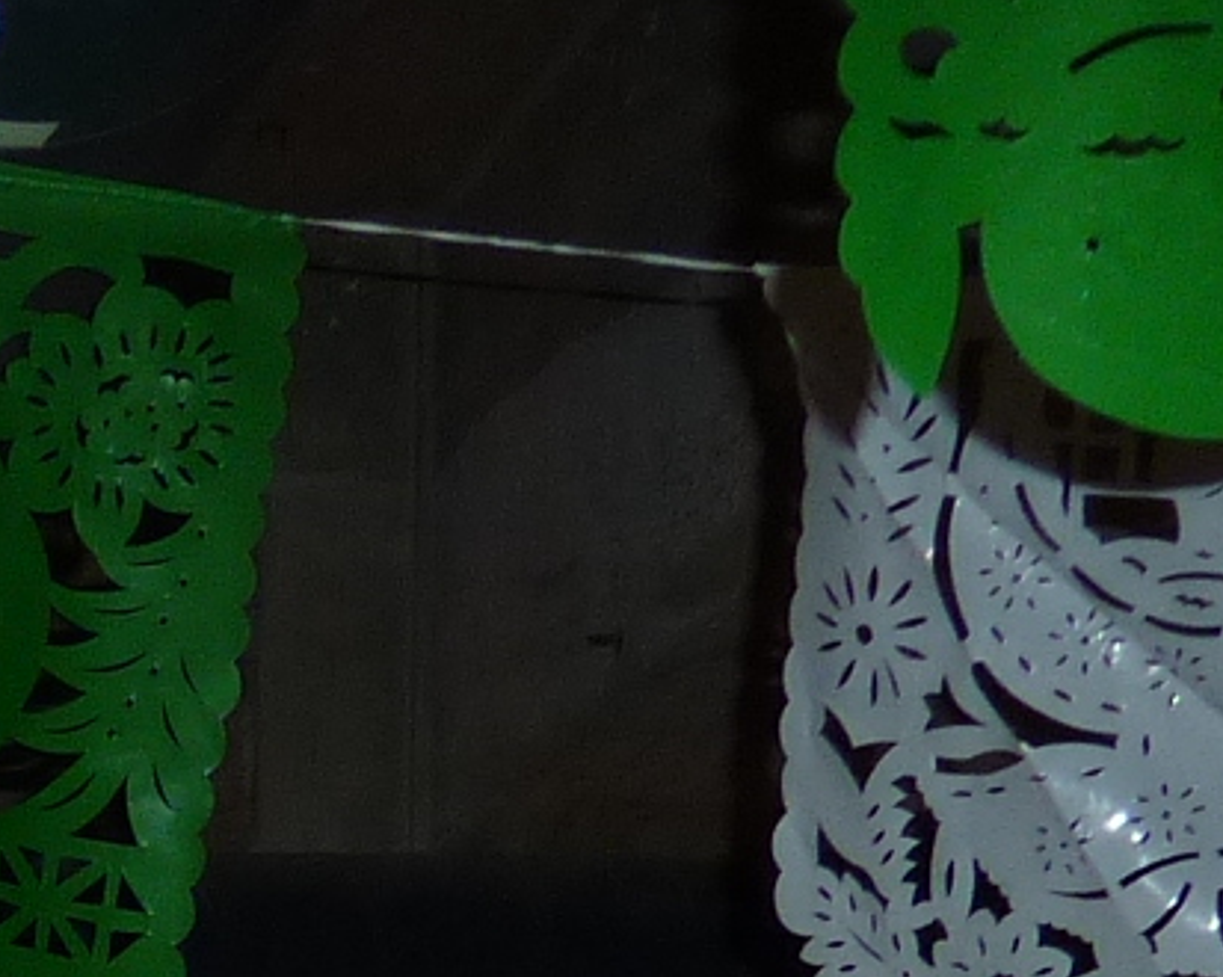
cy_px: 2212
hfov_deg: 13.4
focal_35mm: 121
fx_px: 4378
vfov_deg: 11.1
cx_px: -1309
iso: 125
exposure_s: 1/30
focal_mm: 4.1
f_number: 3.3
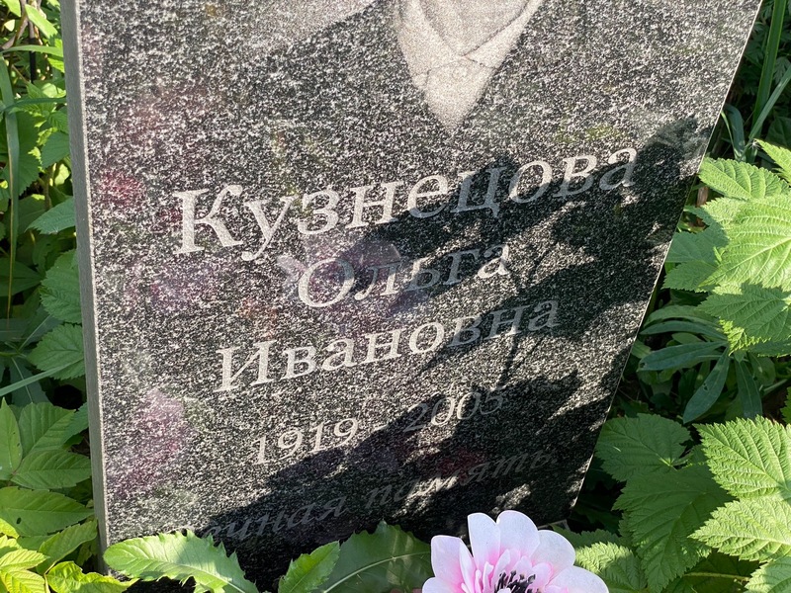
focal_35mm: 52
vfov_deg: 28.0
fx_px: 1188
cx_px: 396
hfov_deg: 36.8
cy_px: 296
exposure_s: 1/484
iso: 20
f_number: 2
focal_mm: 6
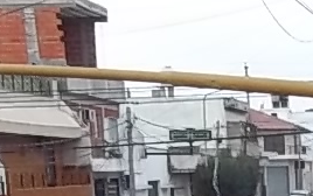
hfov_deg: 12.4
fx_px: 1383
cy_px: 474
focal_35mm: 162
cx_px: 454
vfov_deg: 7.6
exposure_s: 1/160
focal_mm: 5.7
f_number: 2.9
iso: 80
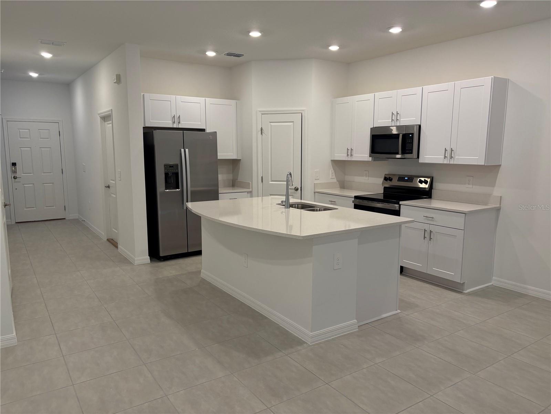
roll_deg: +0.9
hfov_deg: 67.3
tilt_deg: -7.6
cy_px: 207
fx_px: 414
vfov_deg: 53.1
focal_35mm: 26
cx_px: 276
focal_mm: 5.96
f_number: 1.6
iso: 100
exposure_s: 1/132
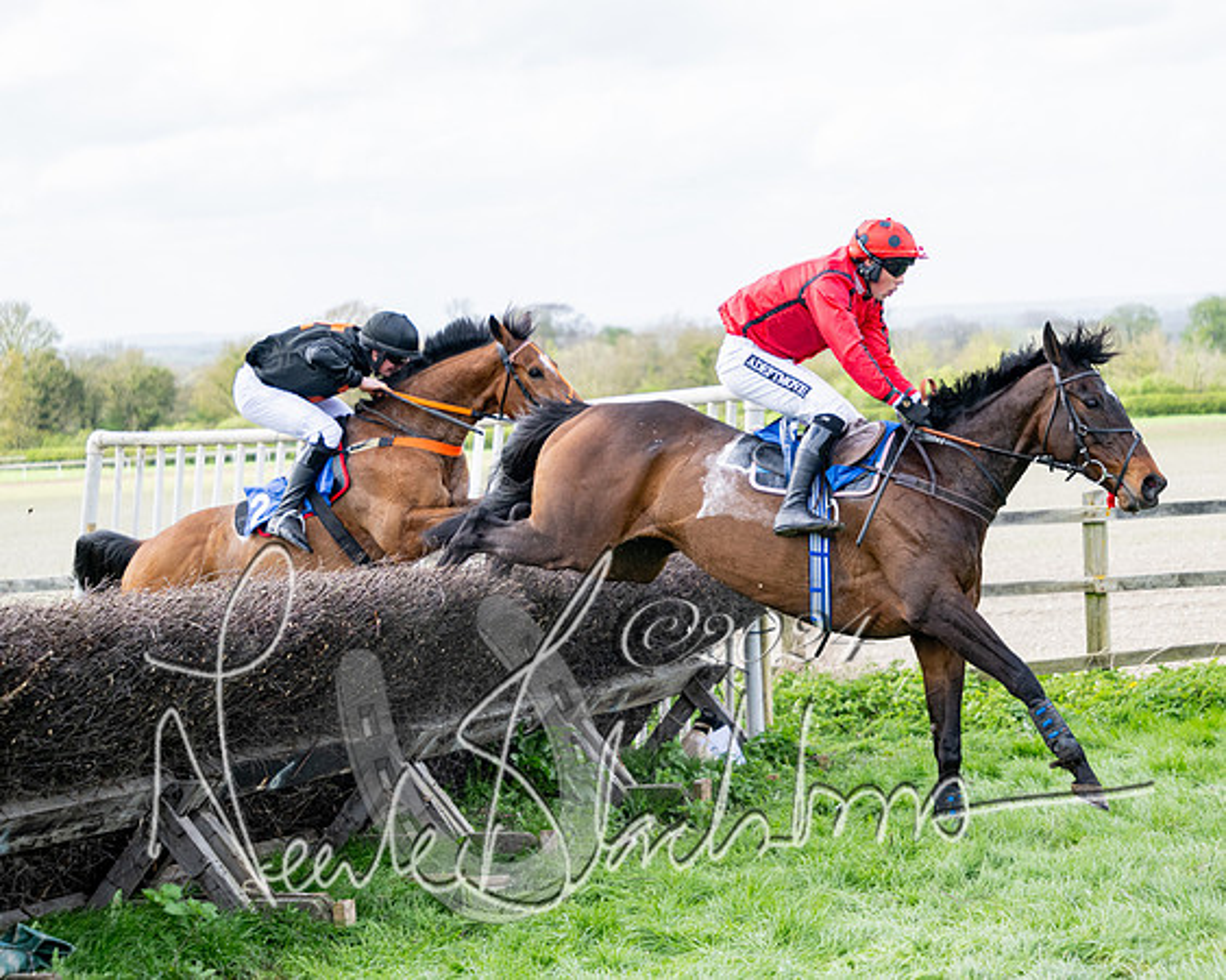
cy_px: 433
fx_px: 3386
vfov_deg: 16.5
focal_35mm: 93
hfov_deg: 20.5
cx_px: 683
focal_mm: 70
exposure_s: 1/1250
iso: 400
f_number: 3.5
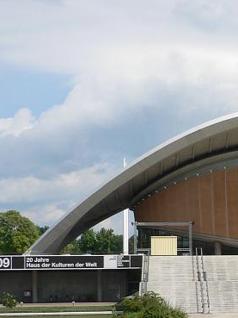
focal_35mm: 78
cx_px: 334
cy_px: 224
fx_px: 715
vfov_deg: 24.8
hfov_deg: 17.4
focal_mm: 6
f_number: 5.6
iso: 80
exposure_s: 1/500
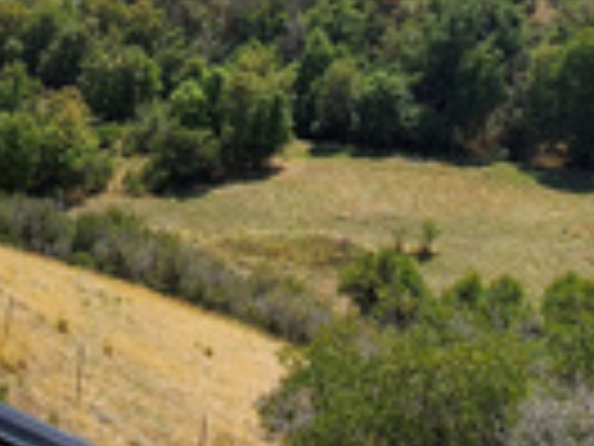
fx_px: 1081
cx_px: 108
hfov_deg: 29.9
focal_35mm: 63
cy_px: -9
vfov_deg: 22.3
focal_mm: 1.8
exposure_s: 1/1379
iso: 50
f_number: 2.2
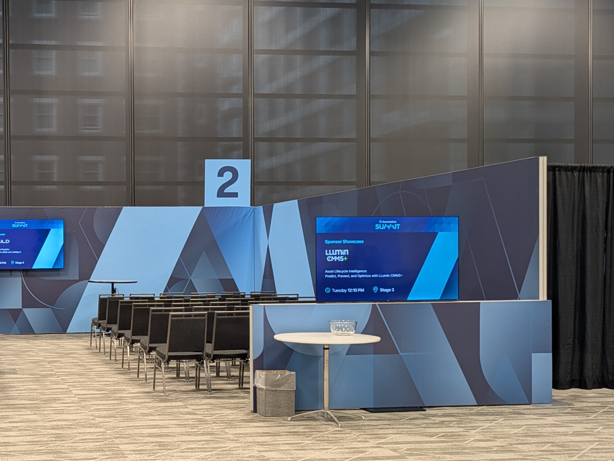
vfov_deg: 29.1
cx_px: 102
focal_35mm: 50
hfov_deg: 36.5
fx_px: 887
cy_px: 273
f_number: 1.89
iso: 65
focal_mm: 5.43
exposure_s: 1/24
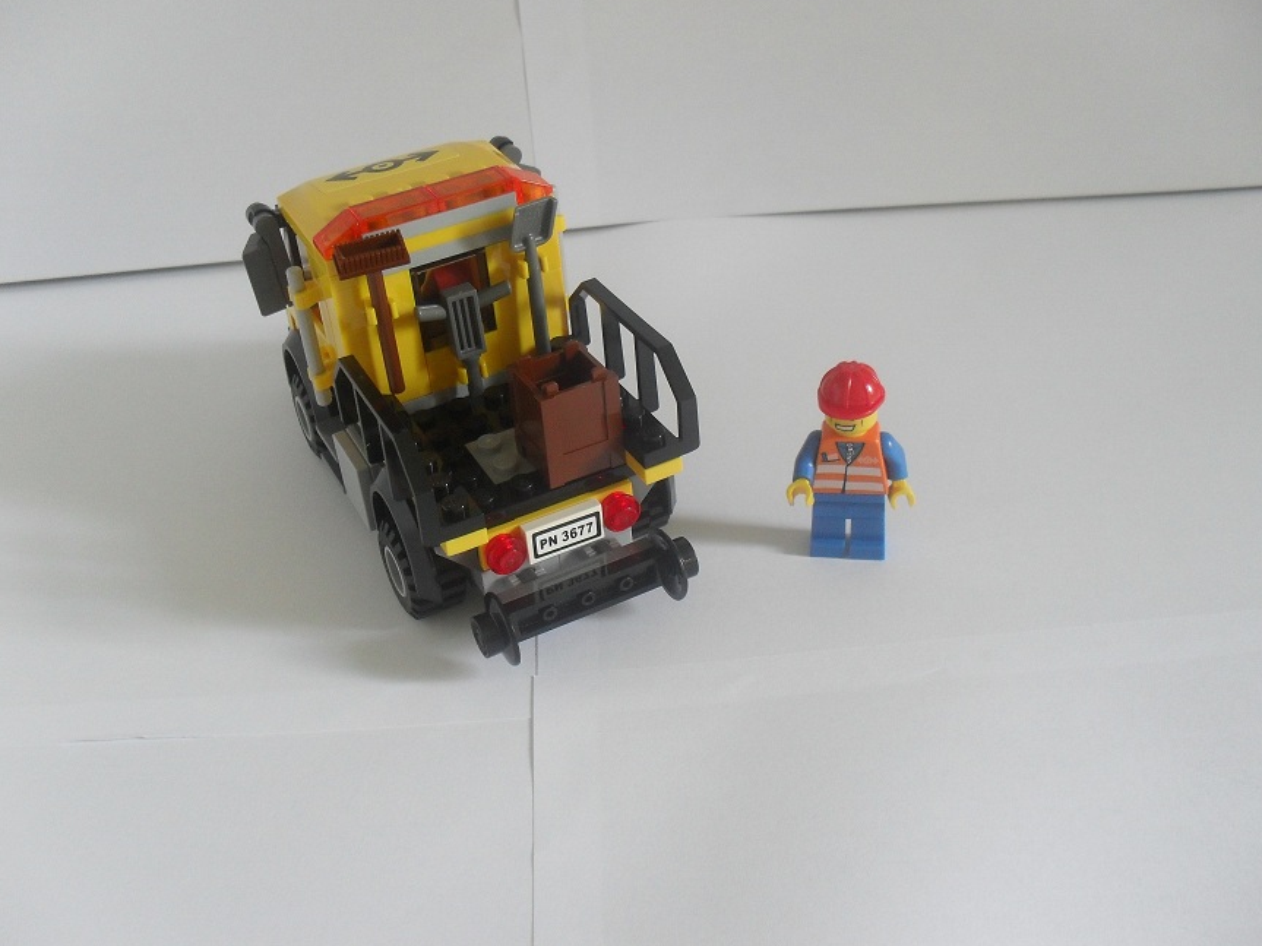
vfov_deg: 38.7
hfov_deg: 50.1
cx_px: 643
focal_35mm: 37
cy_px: 466
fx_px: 1349
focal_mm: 6.3
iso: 200
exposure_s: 1/10
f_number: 3.2
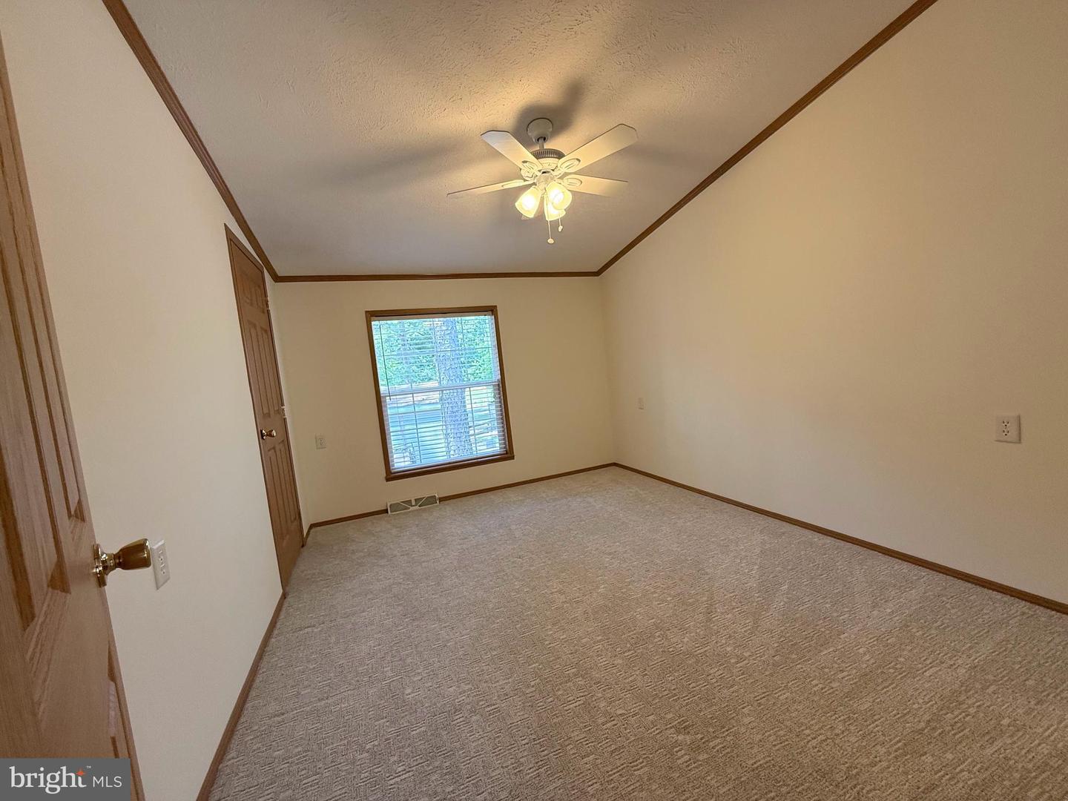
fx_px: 432
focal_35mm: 14
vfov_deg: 85.7
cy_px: 400
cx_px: 534
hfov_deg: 102.1
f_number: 2.2
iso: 200
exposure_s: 1/120
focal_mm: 2.22
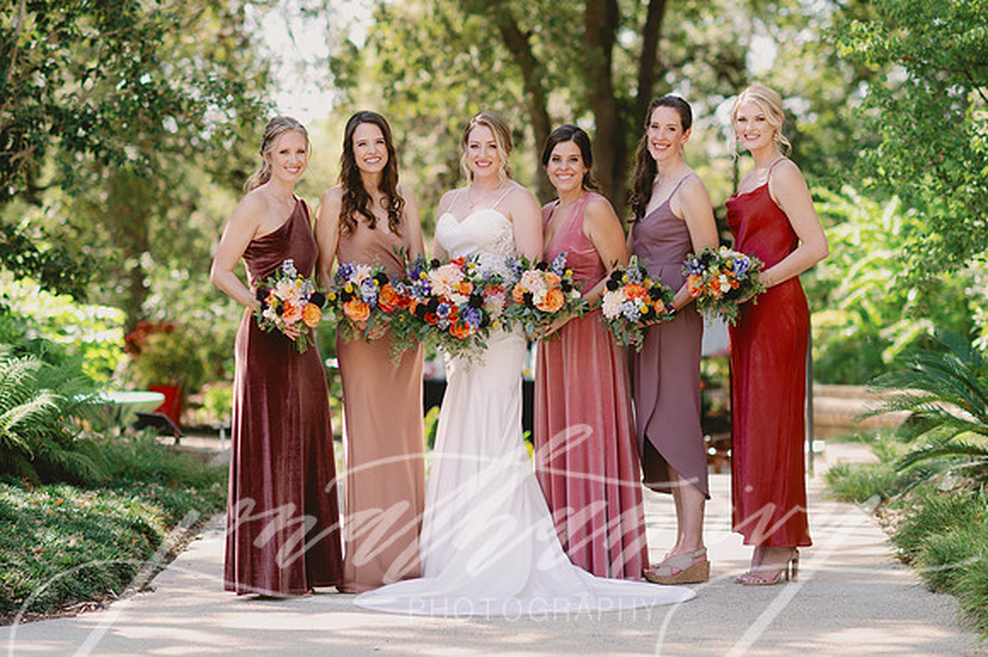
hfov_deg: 18.2
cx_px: 492
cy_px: 251
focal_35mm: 113
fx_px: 3090
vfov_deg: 12.1
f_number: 2.2
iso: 100
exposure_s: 1/640
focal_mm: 85
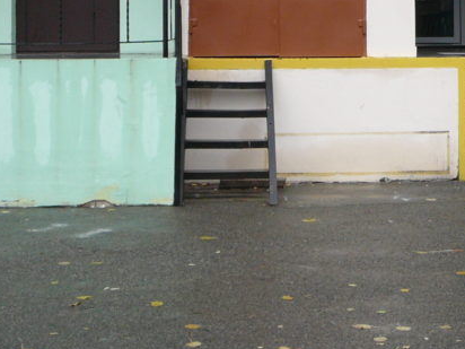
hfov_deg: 22.1
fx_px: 1169
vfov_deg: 16.6
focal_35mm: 87
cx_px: 392
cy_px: 8
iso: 80
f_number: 2.8
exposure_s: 1/100
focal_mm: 5.2
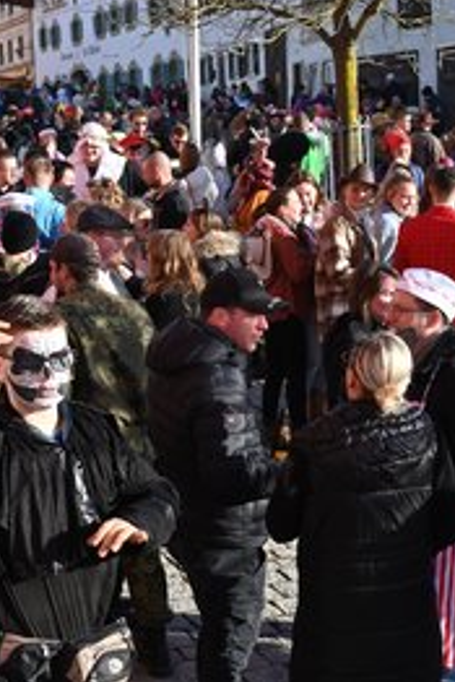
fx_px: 1268
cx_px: 3
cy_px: 338
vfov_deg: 30.1
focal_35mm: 67
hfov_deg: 19.7
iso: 1000
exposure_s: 1/500
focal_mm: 44
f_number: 13
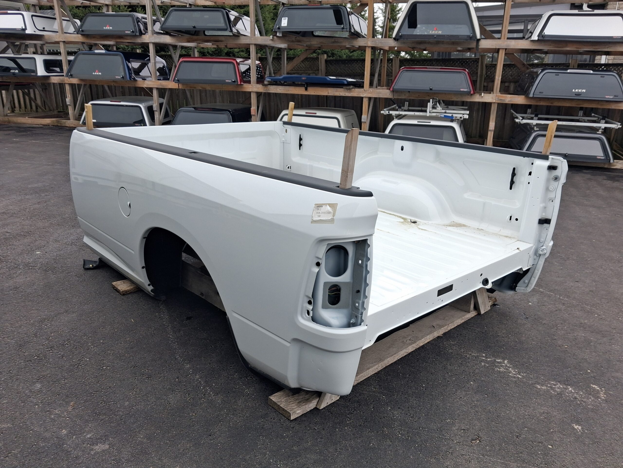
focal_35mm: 27
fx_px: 486
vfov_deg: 51.4
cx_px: 312
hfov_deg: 65.3
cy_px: 234
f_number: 1.8
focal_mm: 4
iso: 25
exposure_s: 1/100
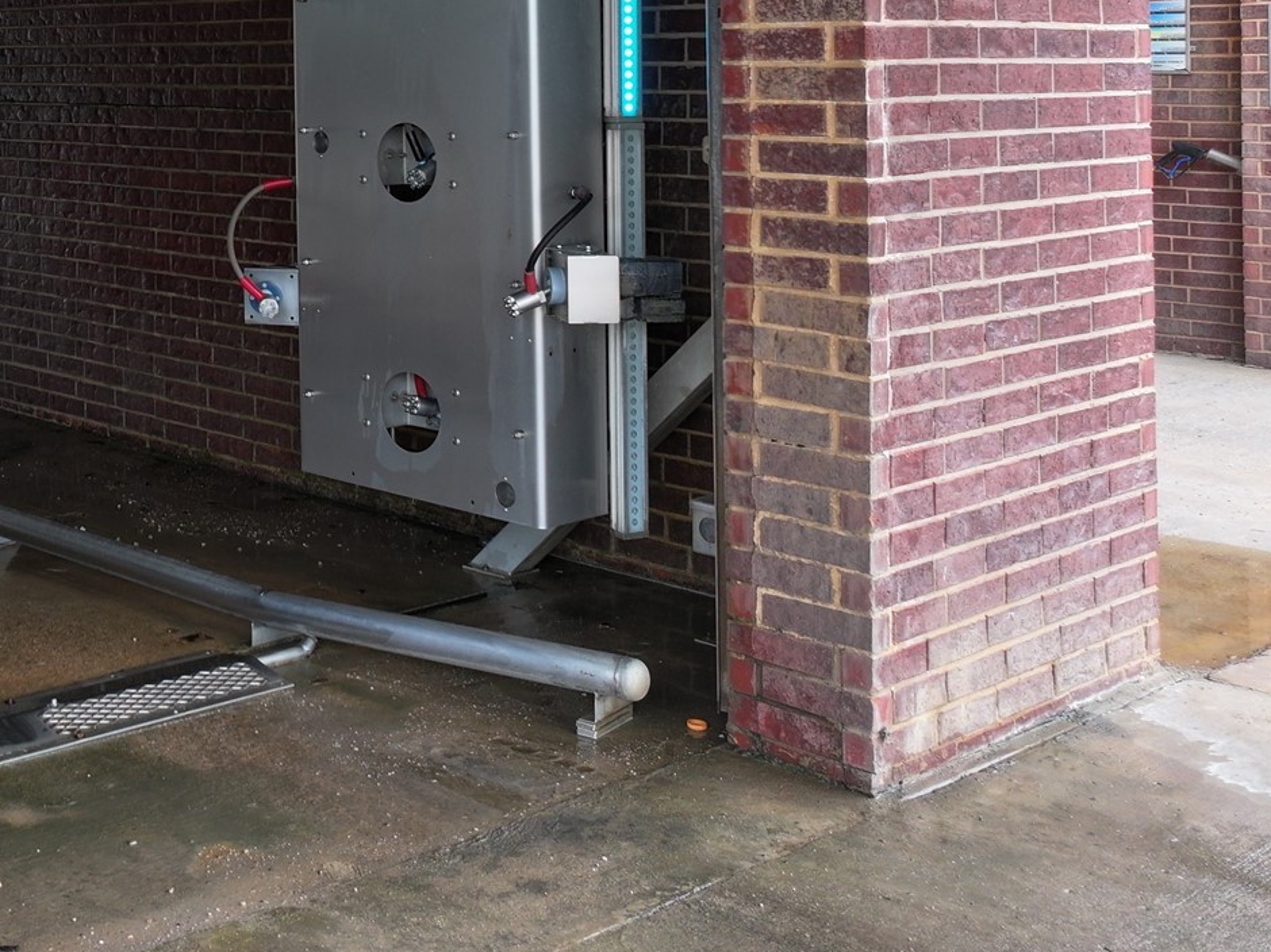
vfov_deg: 28.3
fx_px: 1798
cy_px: 62
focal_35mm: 49
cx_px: 43
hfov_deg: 35.7
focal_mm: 12.29
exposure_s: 1/200
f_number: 2.8
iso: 210
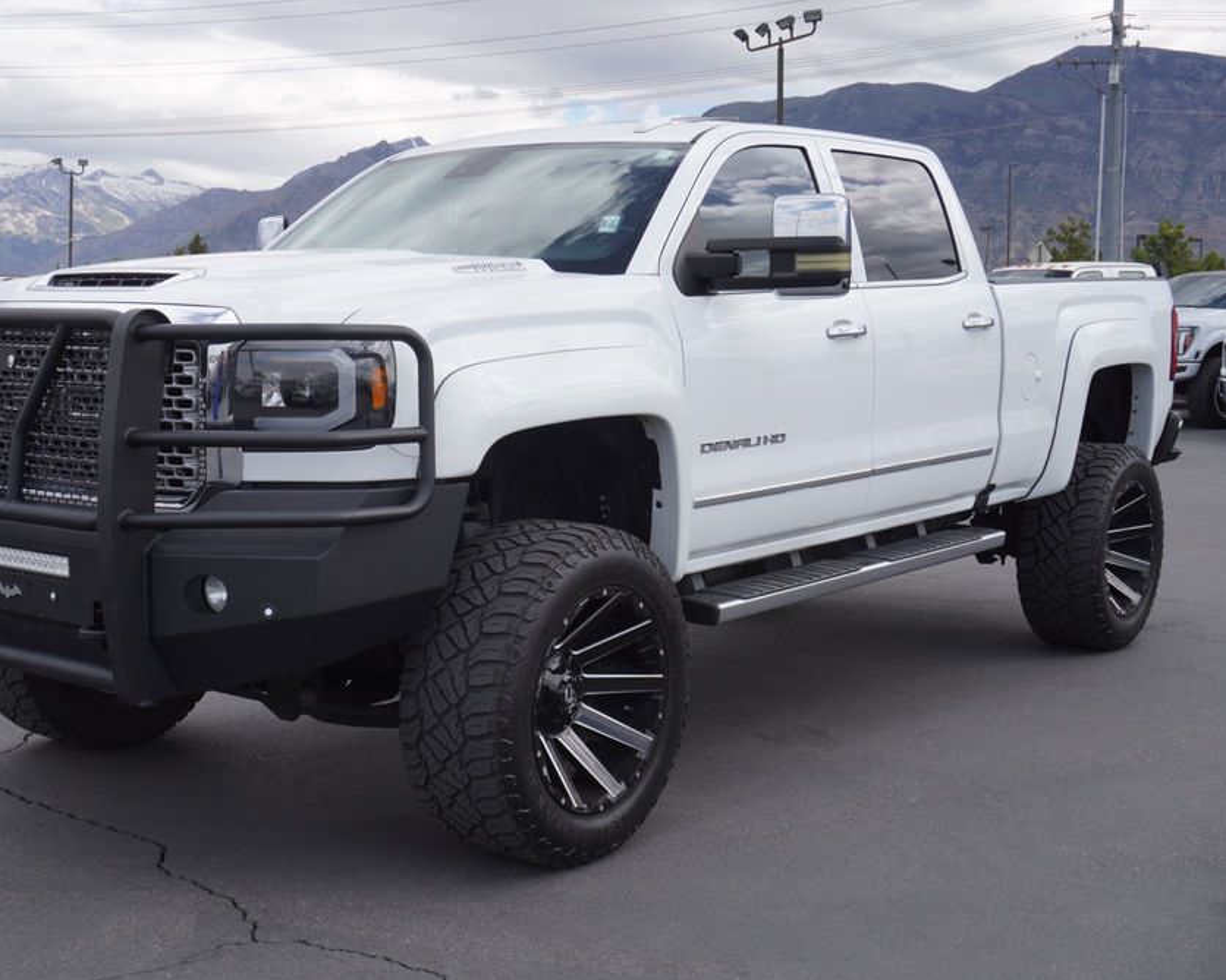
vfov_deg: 32.4
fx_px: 1690
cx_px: 493
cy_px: 489
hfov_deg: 39.7
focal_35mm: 47
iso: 100
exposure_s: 1/200
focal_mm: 27
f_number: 8
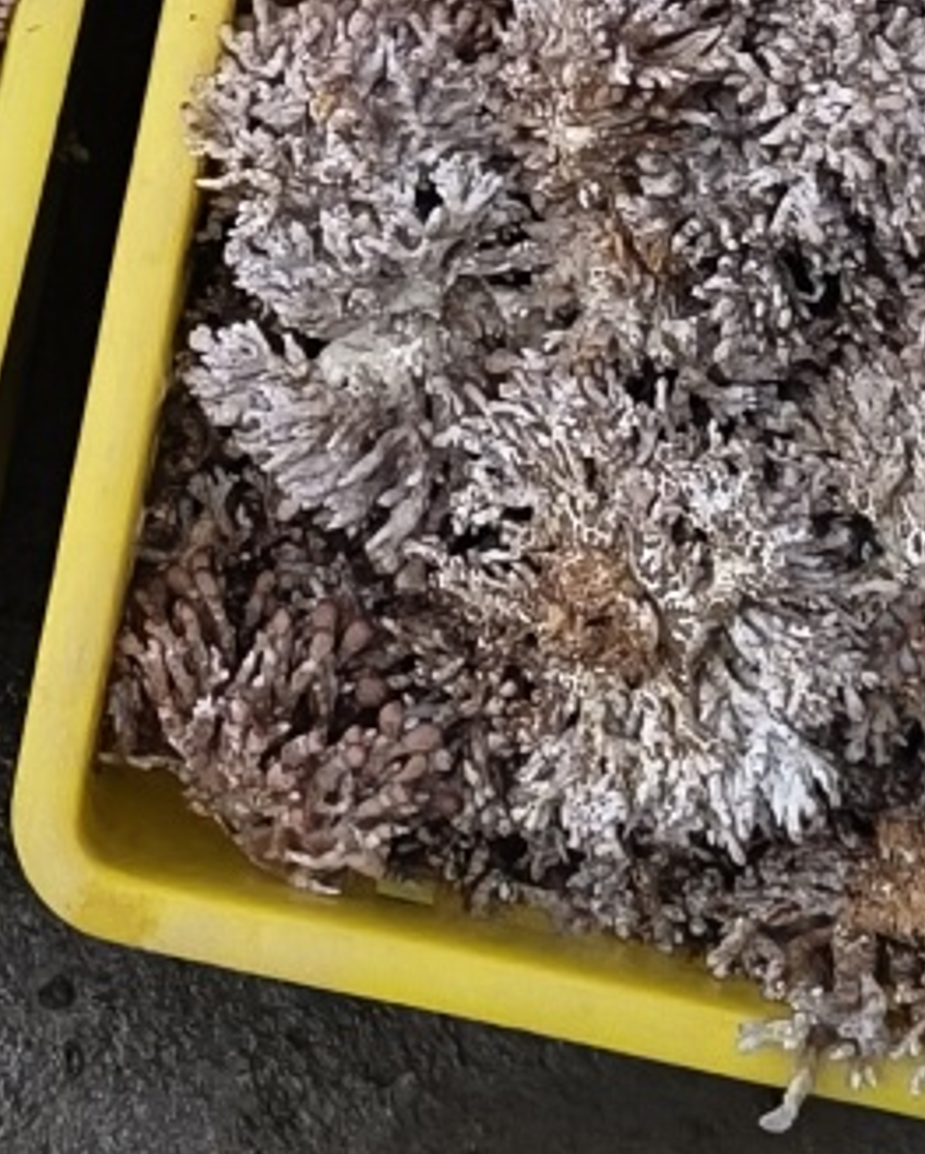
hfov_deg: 10.1
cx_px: -310
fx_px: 5092
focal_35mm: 149
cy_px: -565
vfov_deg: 12.3
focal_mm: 4.84
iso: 1250
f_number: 1.8
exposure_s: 1/25
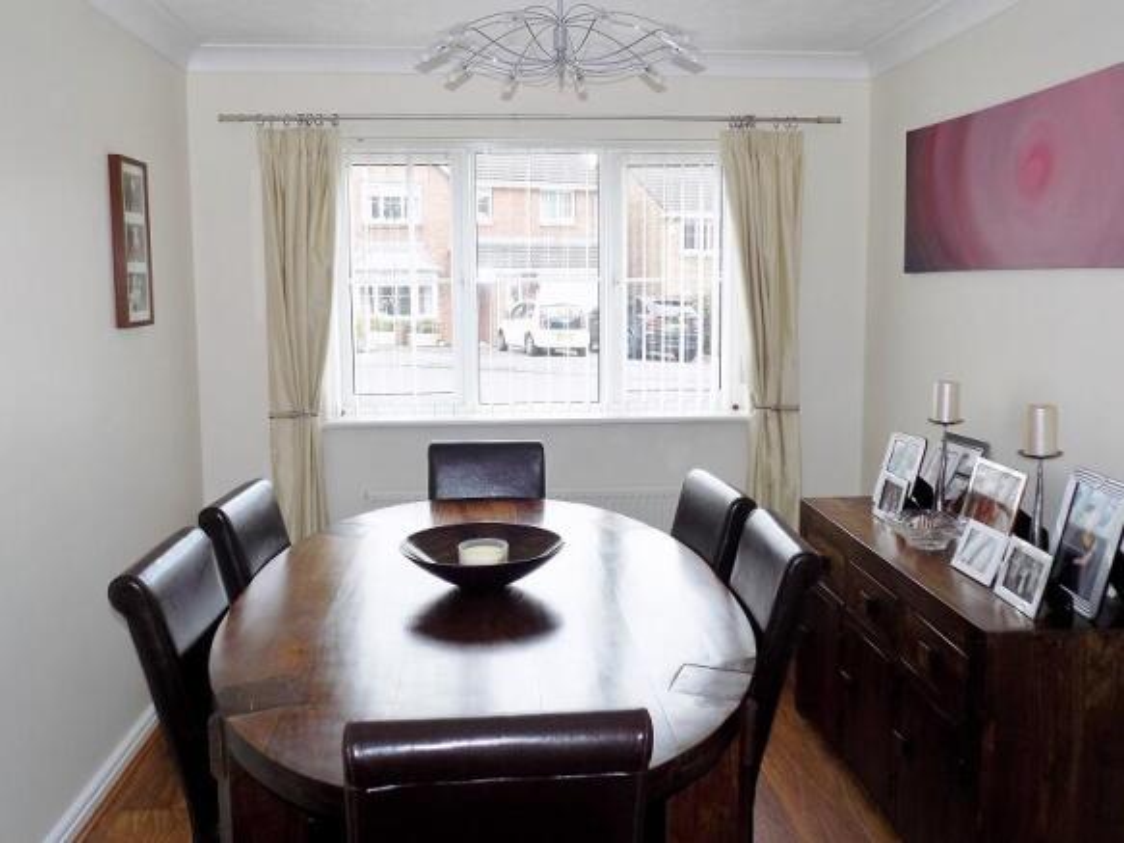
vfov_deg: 46.8
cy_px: 422
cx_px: 562
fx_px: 974
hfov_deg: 60.0
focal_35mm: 30
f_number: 3.3
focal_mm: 5.3
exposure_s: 1/40
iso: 80
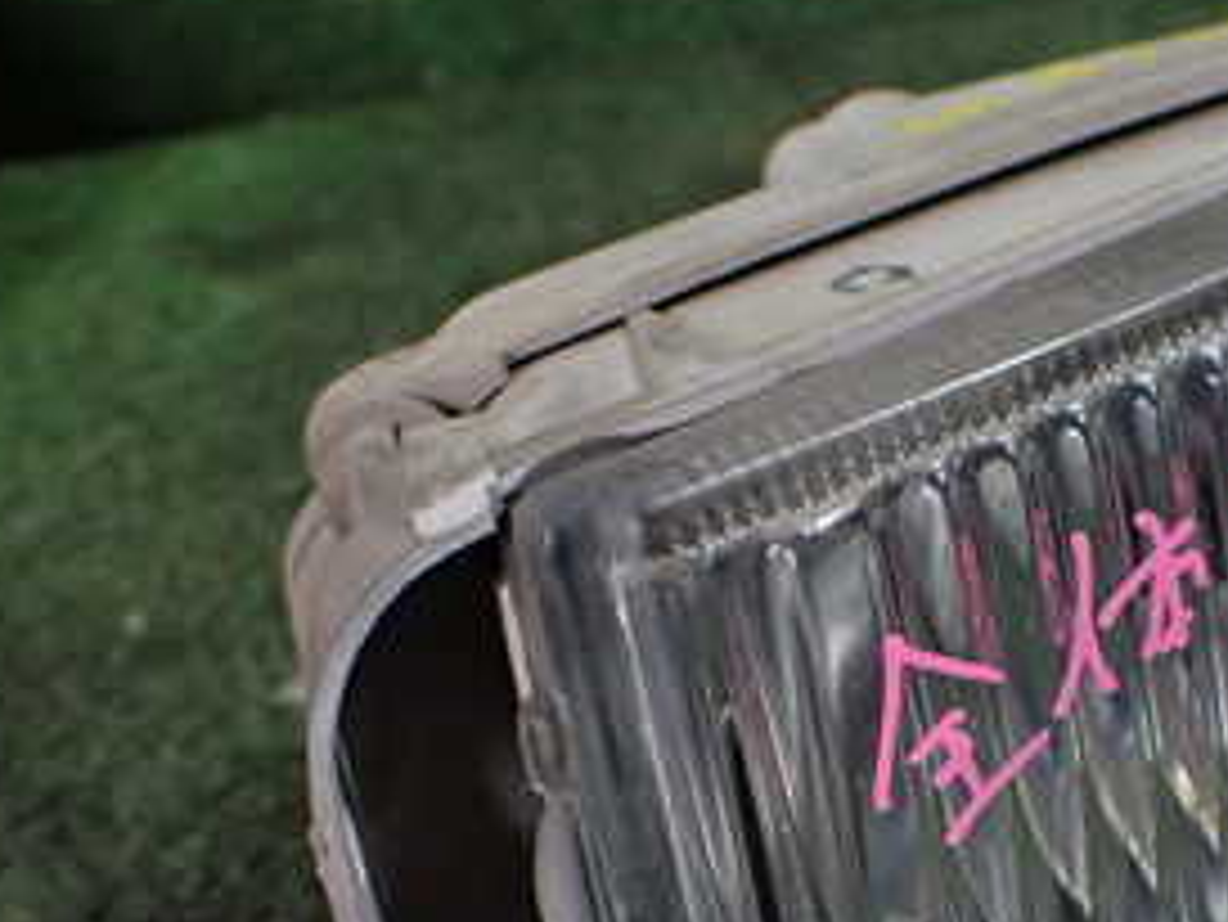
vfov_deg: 21.8
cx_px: 850
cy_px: 801
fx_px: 2342
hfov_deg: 29.1
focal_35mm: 66
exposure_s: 1/125
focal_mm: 5.4
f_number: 2.3
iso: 400
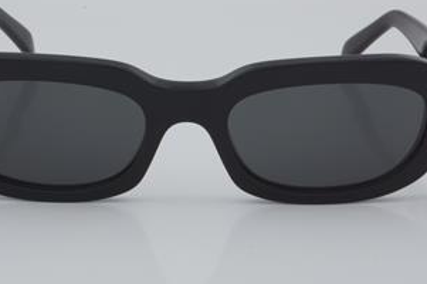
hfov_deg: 18.7
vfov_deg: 12.5
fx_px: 1299
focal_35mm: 110
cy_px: 114
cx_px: 189
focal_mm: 55
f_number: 32
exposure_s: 1/4
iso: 100
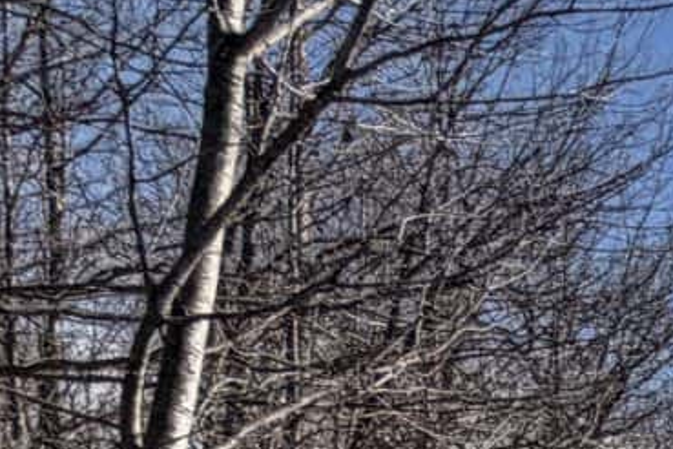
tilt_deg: +1.8
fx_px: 1888
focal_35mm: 101
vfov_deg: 11.6
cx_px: 1618
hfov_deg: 14.0
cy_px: 1017
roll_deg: +1.7
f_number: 2.2
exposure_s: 1/1312
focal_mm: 2.22
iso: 25
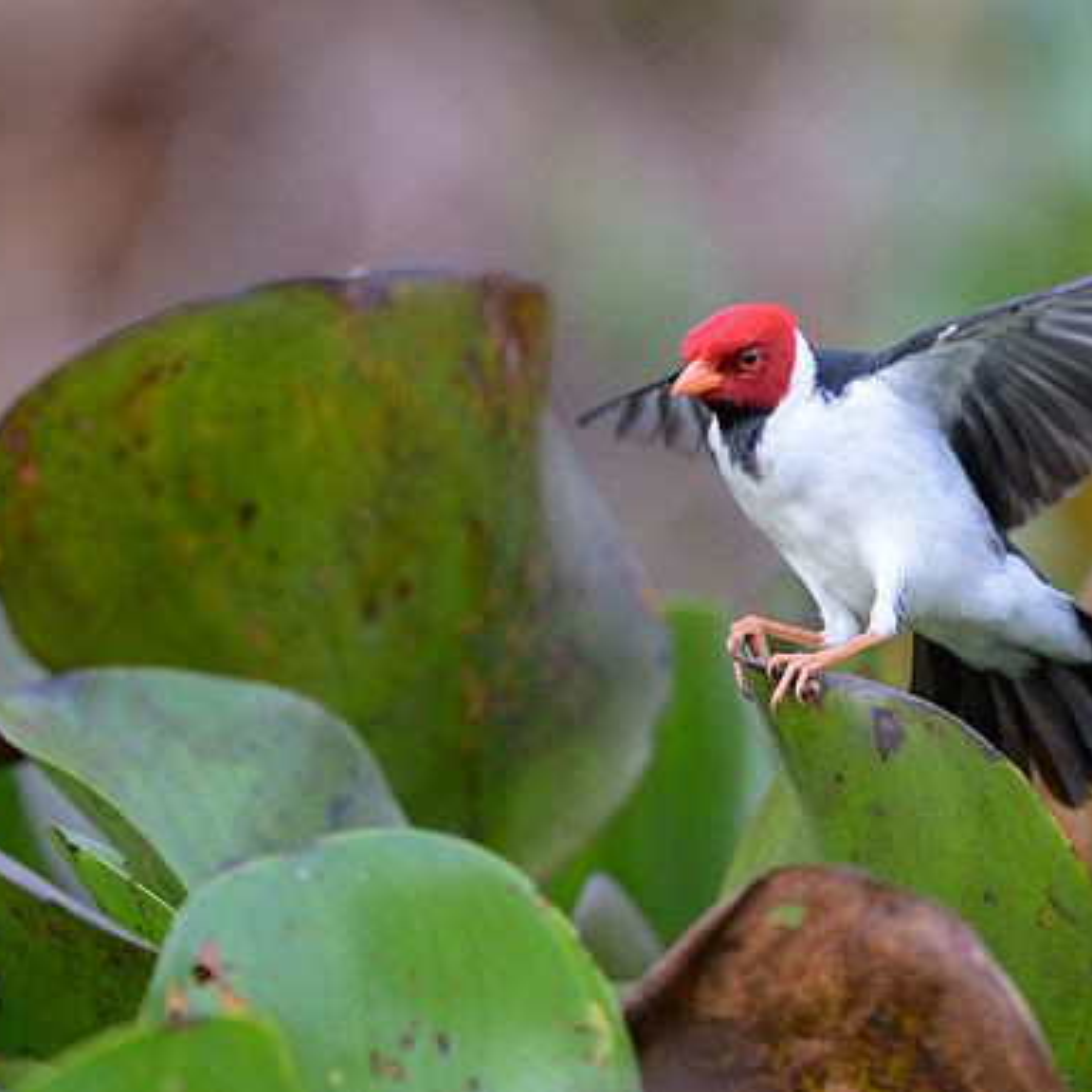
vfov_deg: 1.5
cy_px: 336
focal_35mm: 1176
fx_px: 41972
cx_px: 784
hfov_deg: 1.5
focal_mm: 400
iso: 800
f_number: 2.8
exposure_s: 1/1250
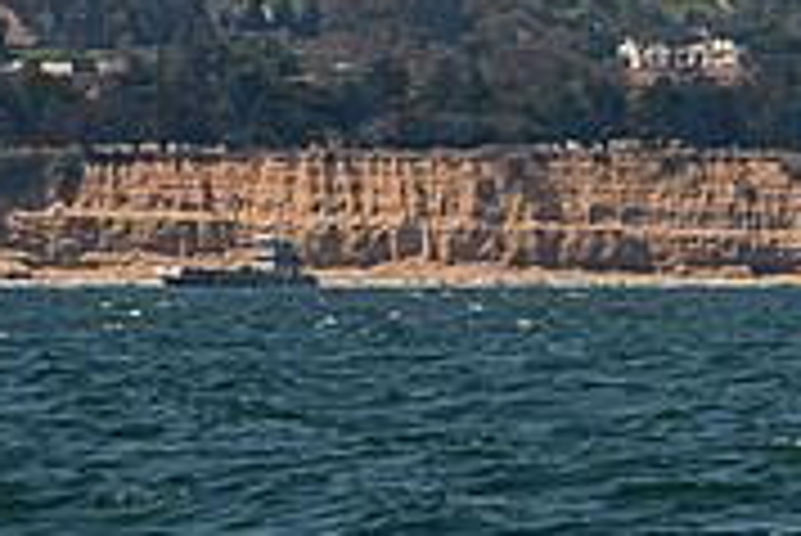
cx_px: 1087
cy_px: -355
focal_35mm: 822
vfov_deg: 1.7
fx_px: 18304
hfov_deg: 2.5
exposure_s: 1/2000
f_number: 8
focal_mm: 200
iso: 400
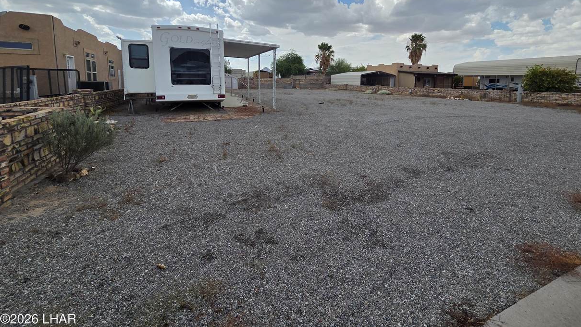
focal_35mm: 15
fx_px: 231
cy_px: 109
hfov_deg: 102.9
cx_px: 307
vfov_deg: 68.6
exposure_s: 1/2430
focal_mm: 2.2
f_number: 2.2
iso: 50
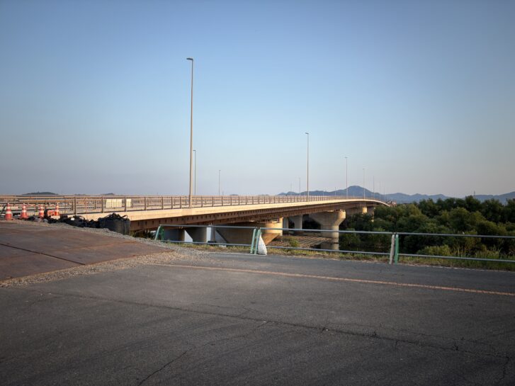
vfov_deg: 53.0
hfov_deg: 67.3
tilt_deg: +1.9
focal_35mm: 26
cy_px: 193
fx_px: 387
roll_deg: +0.7
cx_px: 258
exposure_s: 1/791
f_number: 1.6
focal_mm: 5.96
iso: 50
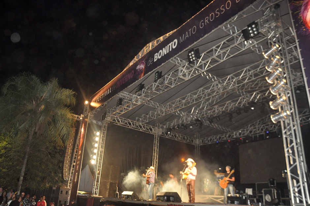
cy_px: 103
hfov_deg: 67.5
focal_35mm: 27
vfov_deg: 47.8
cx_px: 155
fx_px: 232
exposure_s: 1/60
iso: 1250
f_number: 4.5
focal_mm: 18
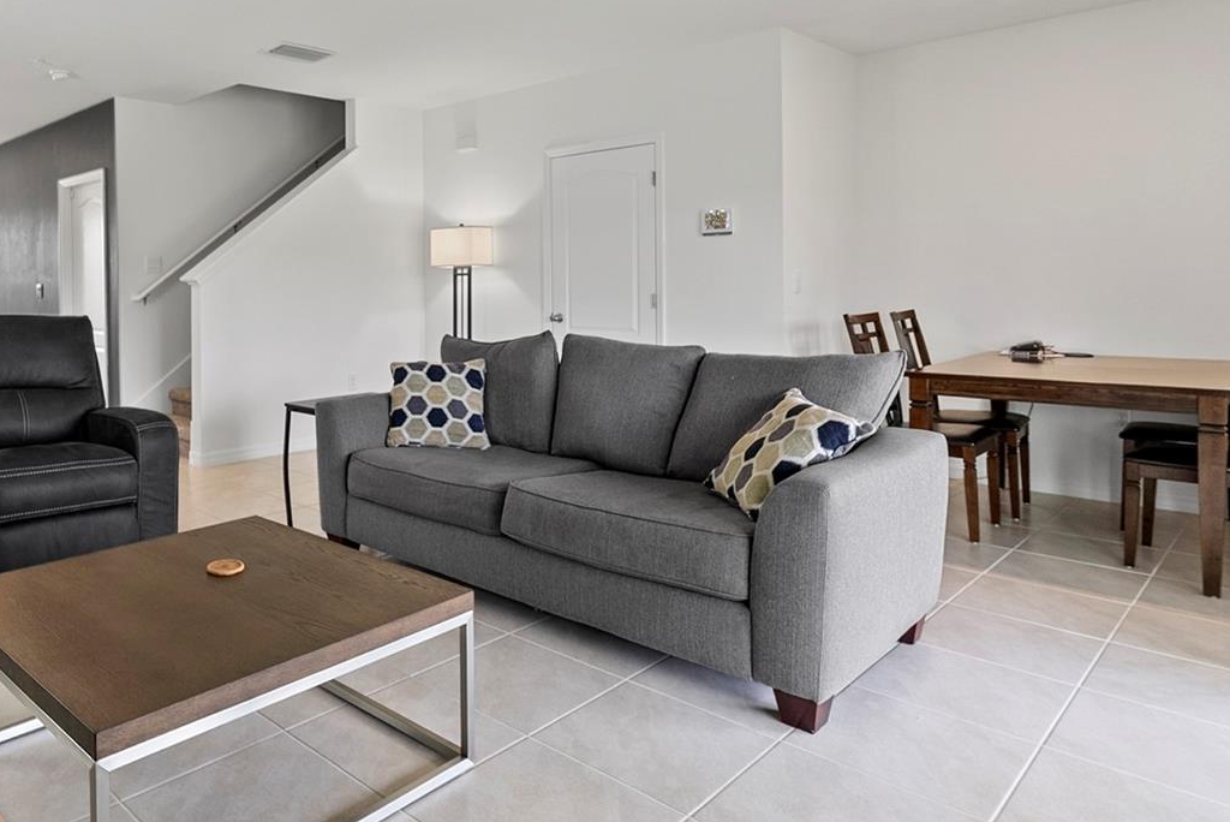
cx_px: 388
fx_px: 881
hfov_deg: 67.5
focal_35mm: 26
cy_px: 292
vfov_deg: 49.3
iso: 640
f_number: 7.1
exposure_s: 1/10
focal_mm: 16.5
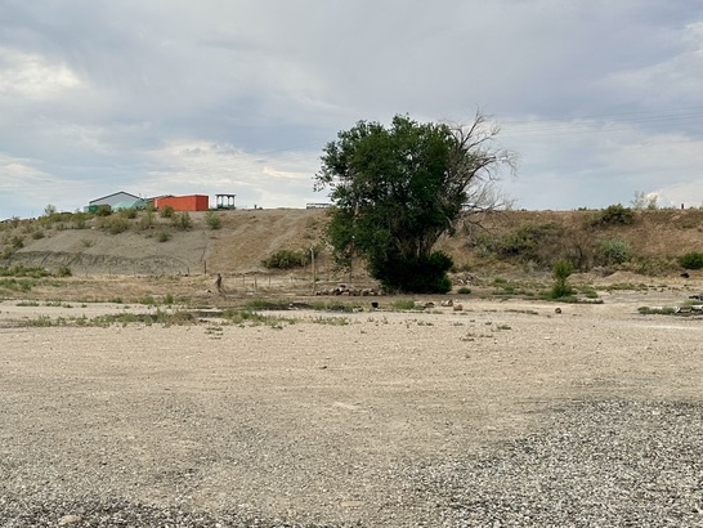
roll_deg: -1.4
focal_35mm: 45
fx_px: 914
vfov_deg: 32.2
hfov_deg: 40.9
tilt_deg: -1.6
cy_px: 286
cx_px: 179
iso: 80
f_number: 1.78
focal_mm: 6.86
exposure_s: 1/4762
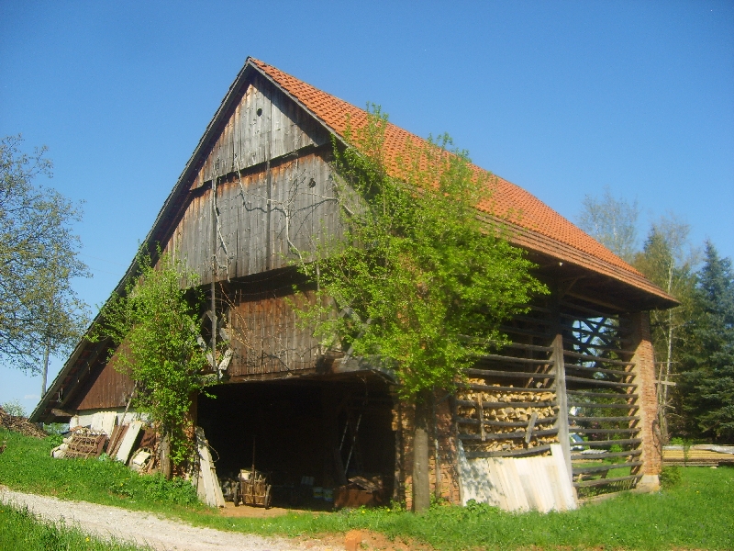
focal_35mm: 35
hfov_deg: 52.6
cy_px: 276
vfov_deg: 40.7
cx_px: 367
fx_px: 742
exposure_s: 1/750
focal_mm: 5.8
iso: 50
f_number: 2.8
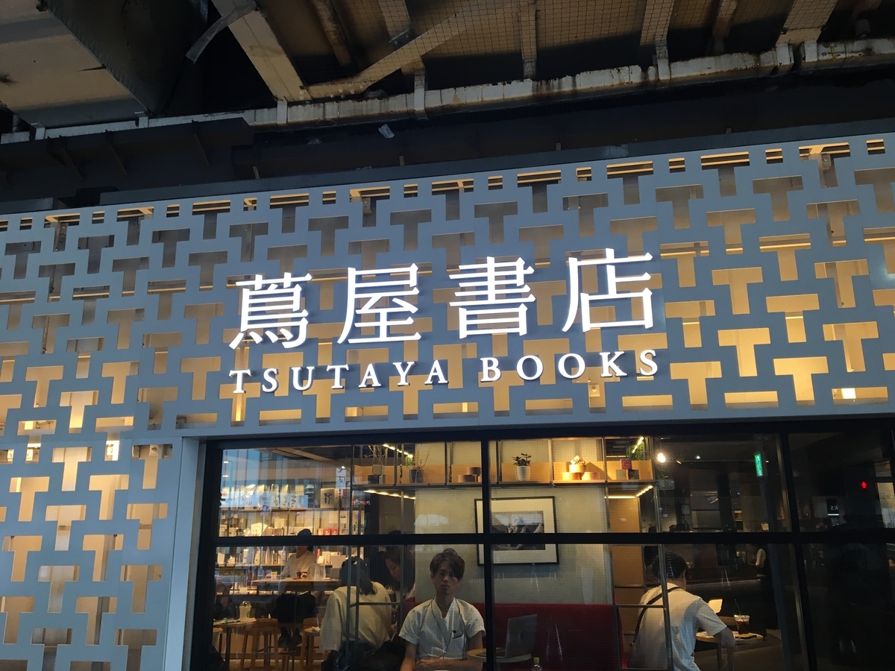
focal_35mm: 29
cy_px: 336
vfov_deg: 48.2
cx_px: 448
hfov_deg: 61.7
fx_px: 750
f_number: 2.2
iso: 25
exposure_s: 1/30
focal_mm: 4.15
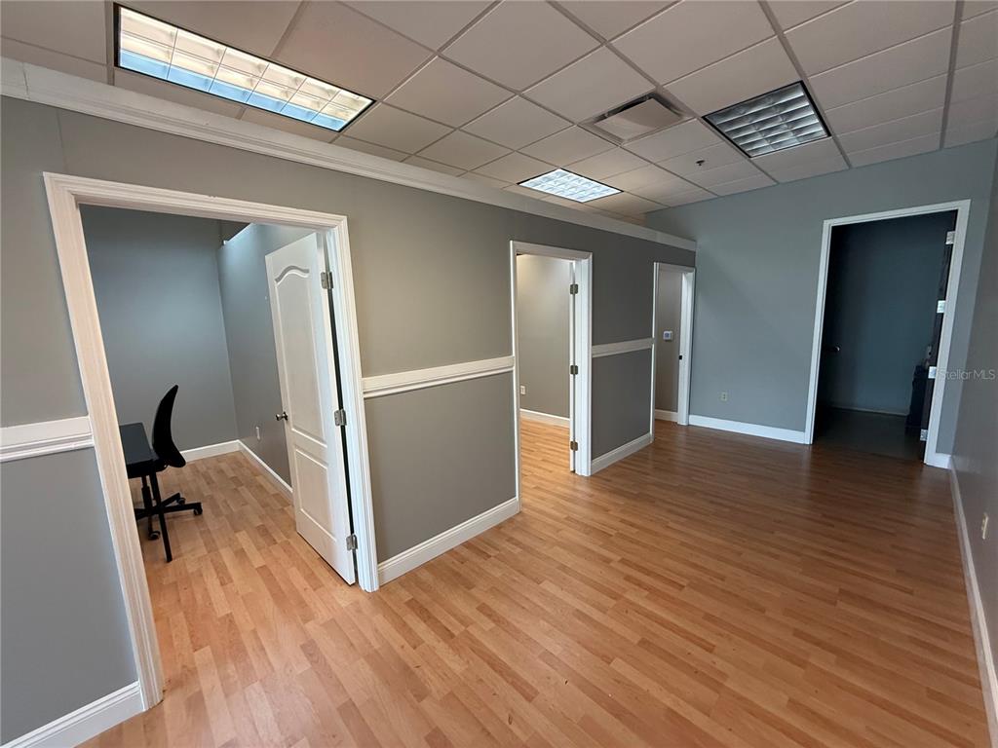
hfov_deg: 102.1
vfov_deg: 85.7
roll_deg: +1.8
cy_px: 374
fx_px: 404
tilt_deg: -8.0
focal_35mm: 14
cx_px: 499
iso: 200
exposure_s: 1/120
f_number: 2.2
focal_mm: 2.22
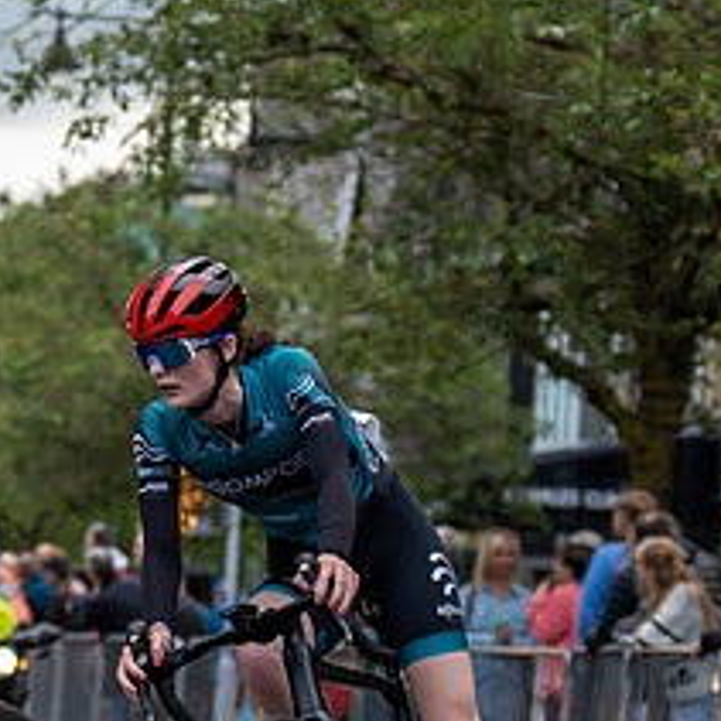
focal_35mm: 230
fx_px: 5420
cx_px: 149
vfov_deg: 7.6
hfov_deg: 7.6
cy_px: 482
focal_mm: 70
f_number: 2.8
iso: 640
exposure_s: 1/800
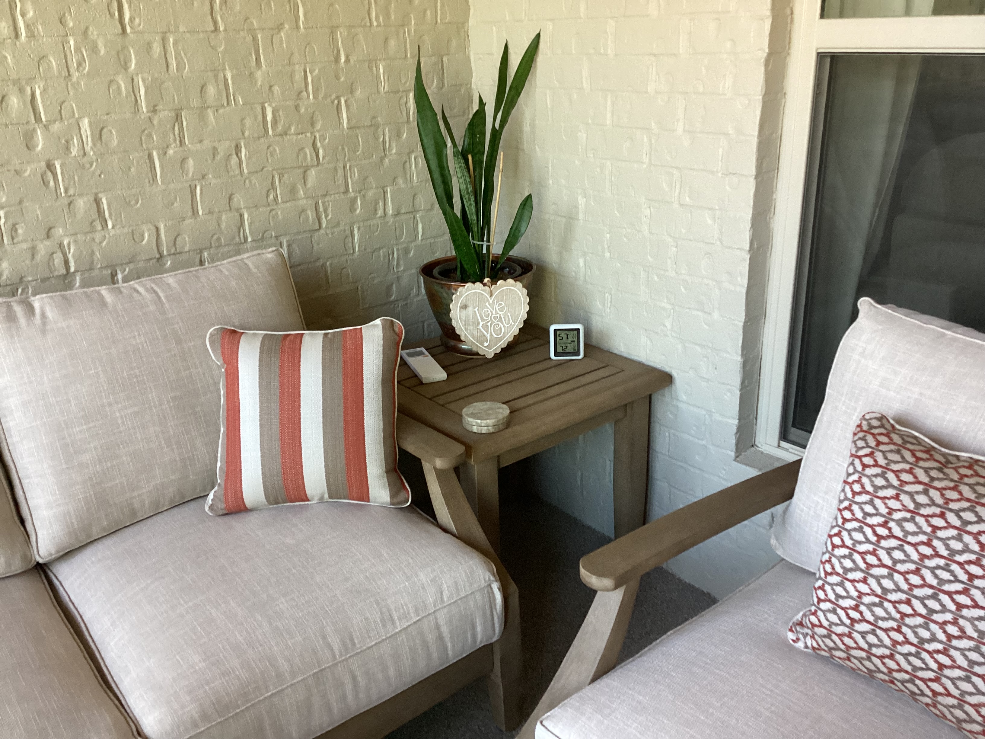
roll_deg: +2.5
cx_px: 492
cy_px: 370
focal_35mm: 31
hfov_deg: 58.4
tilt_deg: -23.1
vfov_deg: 45.4
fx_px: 882
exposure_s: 1/60
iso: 320
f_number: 2.4
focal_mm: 3.3
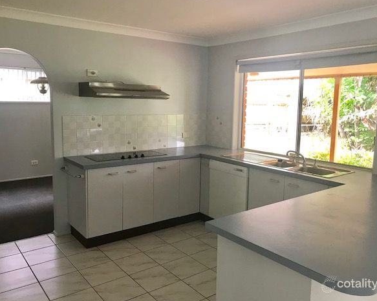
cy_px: 147
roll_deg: -0.8
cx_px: 185
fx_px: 335
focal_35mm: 30
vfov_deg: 48.5
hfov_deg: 58.8
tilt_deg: -7.2
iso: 40
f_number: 1.8
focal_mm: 3.99
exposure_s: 1/20
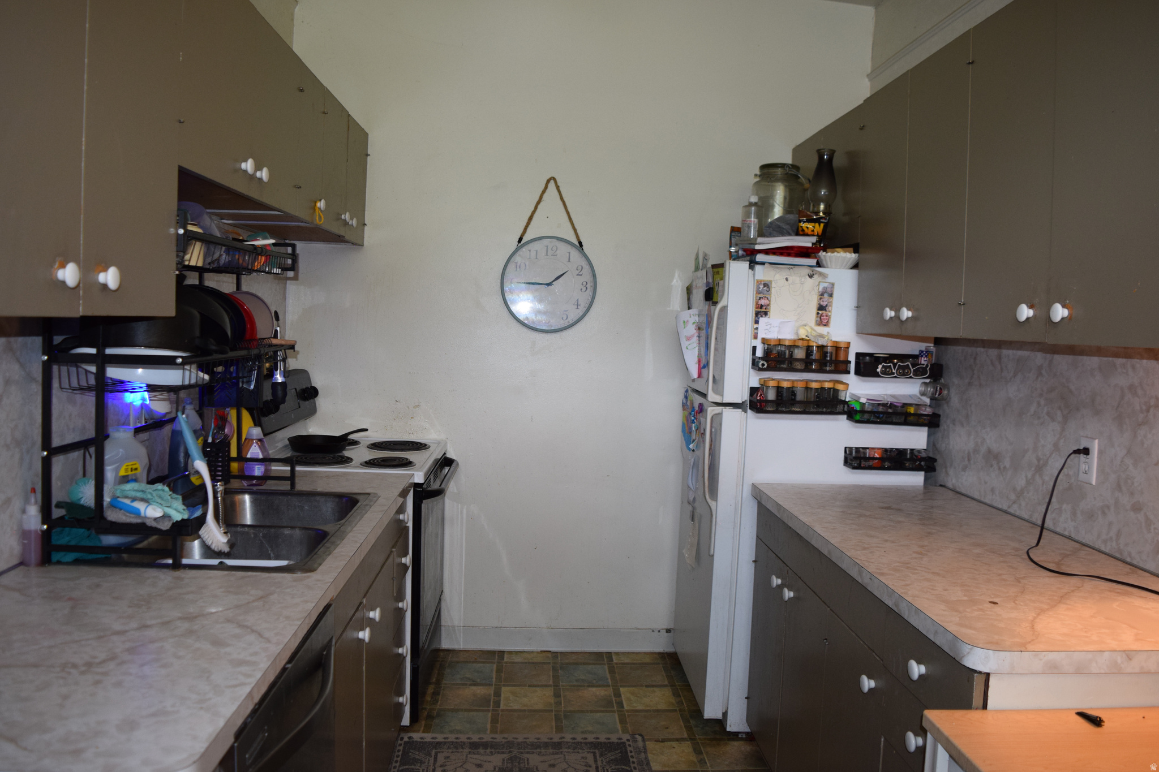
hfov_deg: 67.4
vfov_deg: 47.9
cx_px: 580
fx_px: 869
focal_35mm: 27
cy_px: 386
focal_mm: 18
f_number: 4.5
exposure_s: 1/80
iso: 800
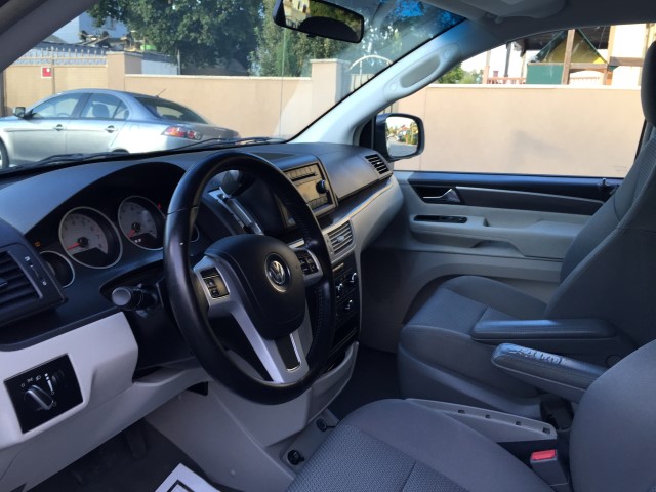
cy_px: 246
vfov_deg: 48.2
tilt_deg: -10.5
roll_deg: -2.7
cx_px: 328
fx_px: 550
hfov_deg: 61.7
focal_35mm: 29
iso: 50
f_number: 2.2
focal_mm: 4.15
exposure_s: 1/120
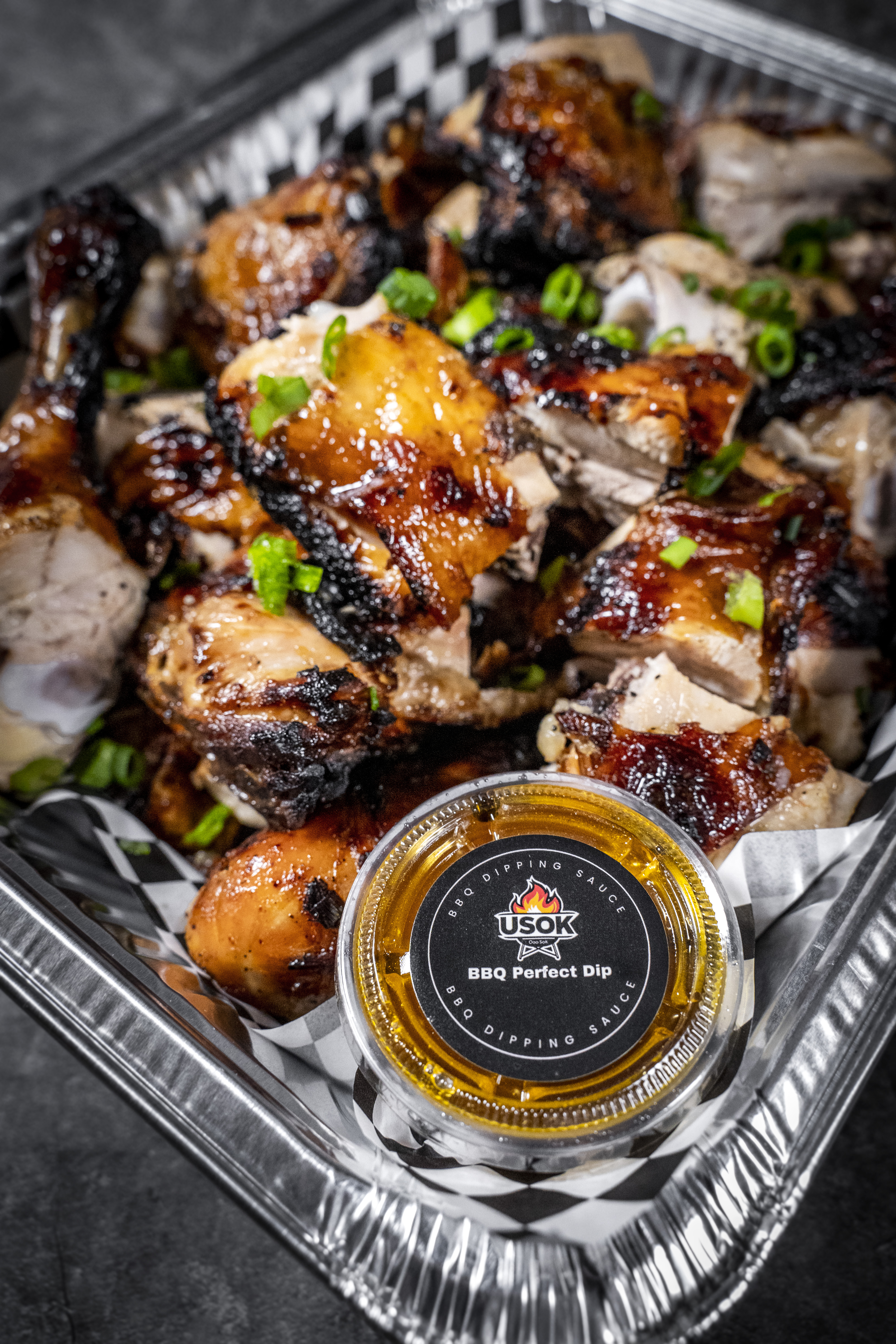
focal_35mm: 29
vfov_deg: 63.7
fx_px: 1083
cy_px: 672
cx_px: 448
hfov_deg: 45.0
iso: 6400
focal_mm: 29
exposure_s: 1/160
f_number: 6.3
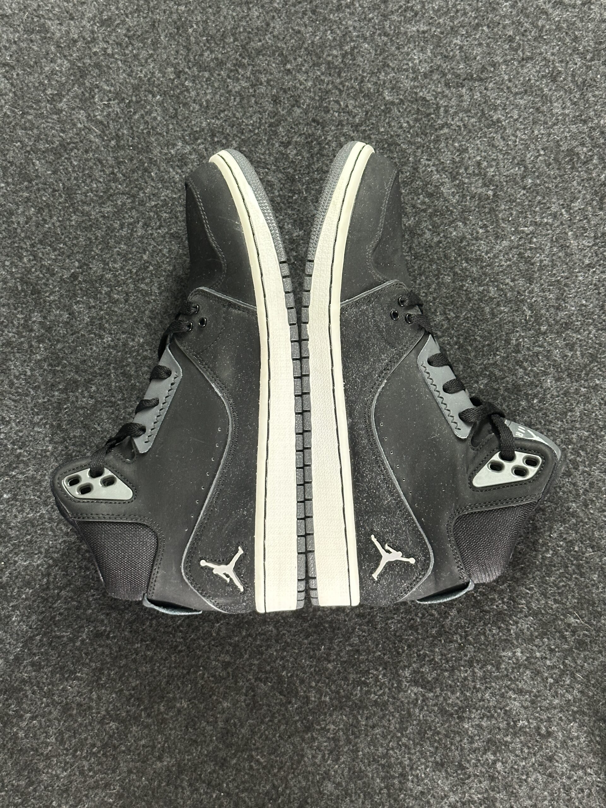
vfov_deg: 39.7
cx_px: 303
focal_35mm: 48
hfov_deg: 30.3
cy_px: 404
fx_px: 1120
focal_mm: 6.86
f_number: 1.78
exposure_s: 1/33
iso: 400
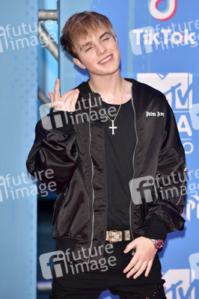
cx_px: 100
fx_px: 1370
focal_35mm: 165
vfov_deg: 12.5
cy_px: 150
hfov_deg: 8.3
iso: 2000
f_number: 4.5
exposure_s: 1/320
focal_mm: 165
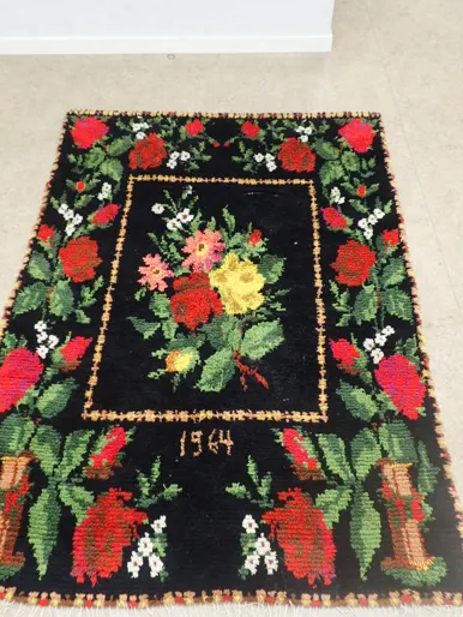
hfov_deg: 40.7
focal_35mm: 35
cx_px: 222
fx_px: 624
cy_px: 327
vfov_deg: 52.6
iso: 200
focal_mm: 5.5
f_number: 2.3
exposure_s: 1/30
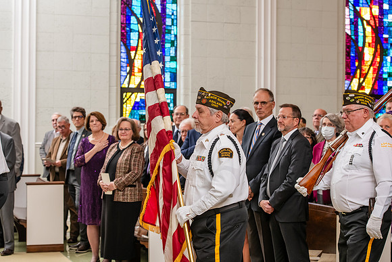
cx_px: 196
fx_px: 849
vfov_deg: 17.5
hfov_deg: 26.0
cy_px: 131
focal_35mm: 78
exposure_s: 1/200
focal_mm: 78
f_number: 5.6
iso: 1600
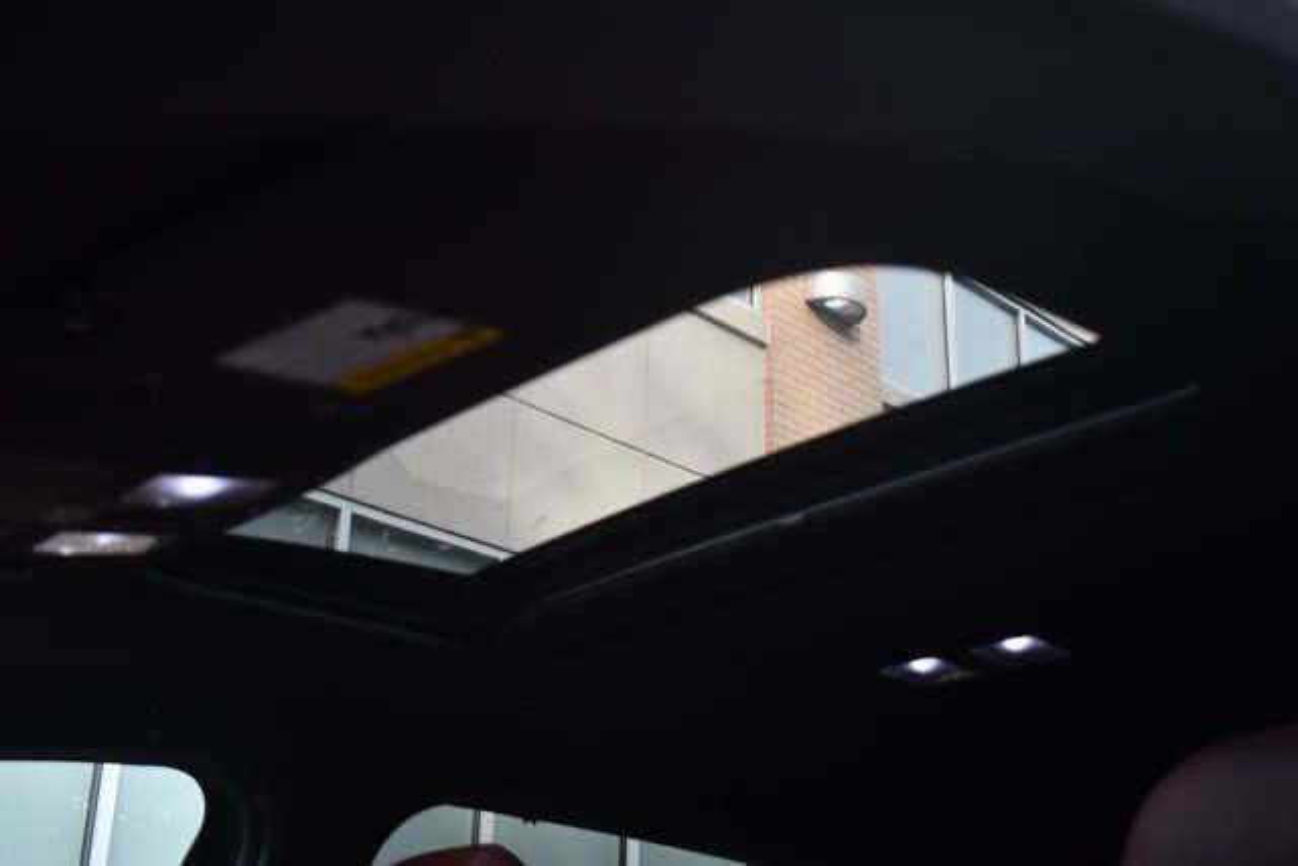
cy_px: 433
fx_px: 1623
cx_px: 649
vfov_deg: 29.9
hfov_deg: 43.6
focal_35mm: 45
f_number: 4.2
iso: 500
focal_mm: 30
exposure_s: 1/250
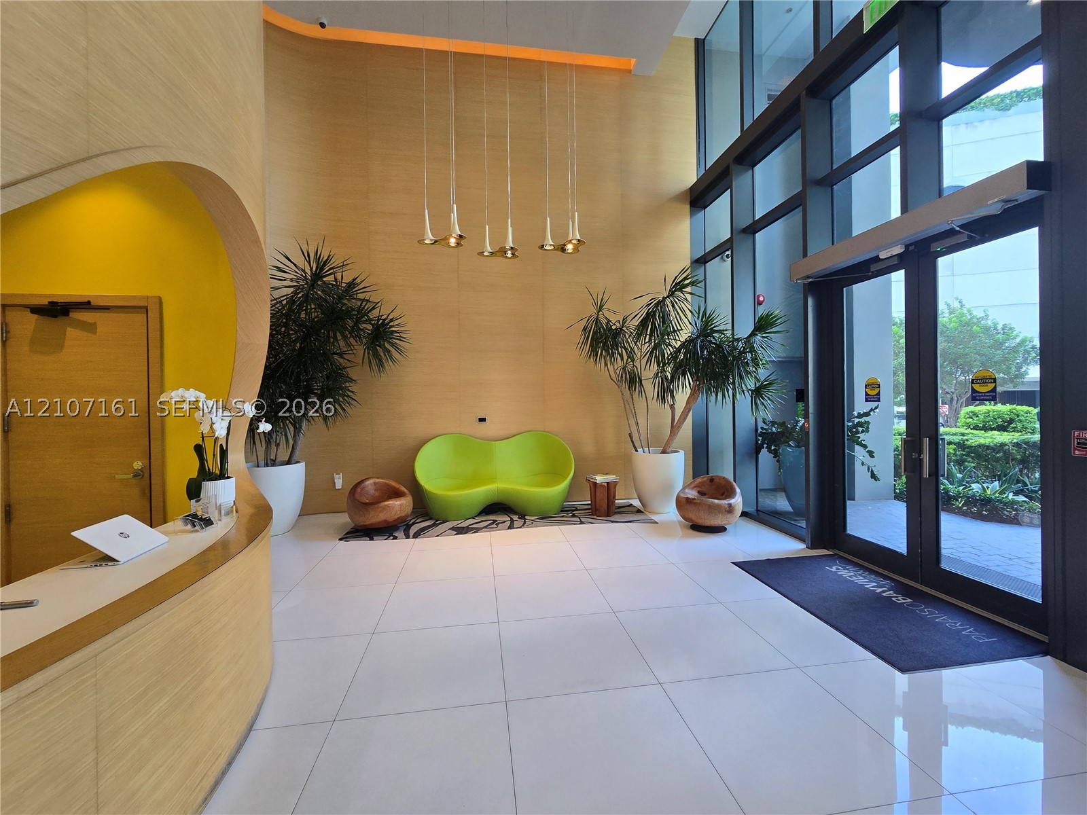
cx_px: 544
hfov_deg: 106.2
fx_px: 408
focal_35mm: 13
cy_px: 408
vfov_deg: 89.9
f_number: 2.2
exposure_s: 1/60
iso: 80
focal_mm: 2.2
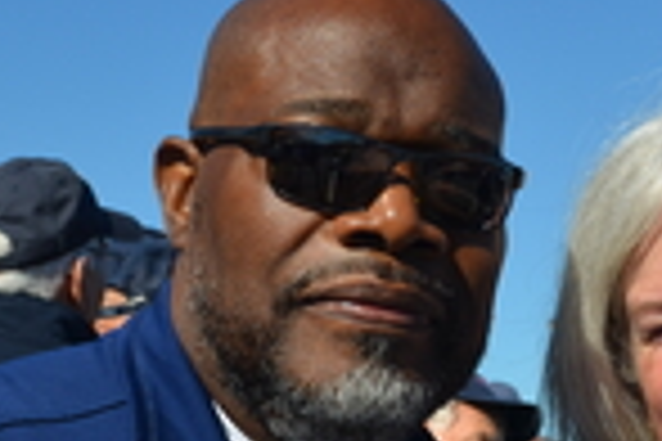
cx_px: 504
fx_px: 2096
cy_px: 452
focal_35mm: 114
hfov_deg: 17.8
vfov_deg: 11.9
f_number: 9
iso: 100
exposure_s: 1/320
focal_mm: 28
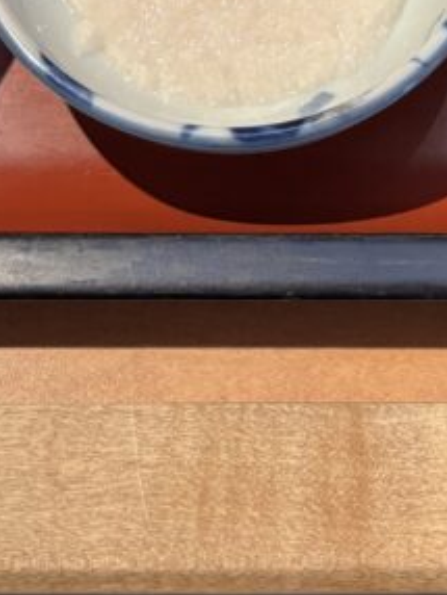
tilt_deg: -55.4
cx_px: 287
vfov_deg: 17.4
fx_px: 1599
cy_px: -458
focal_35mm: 93
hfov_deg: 15.9
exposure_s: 1/60
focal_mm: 5.96
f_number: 1.6
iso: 160
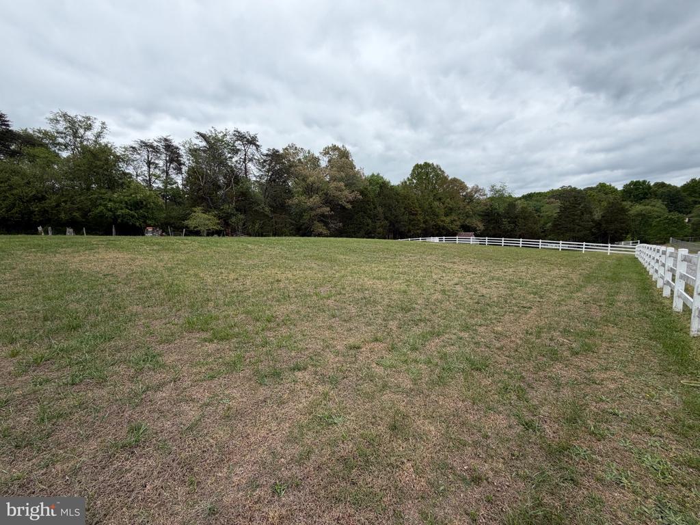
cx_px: 350
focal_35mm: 14
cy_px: 262
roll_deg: +2.4
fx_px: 283
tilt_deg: -4.4
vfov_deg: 85.7
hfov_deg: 102.1
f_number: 2.2
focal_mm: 2.22
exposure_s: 1/770
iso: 32
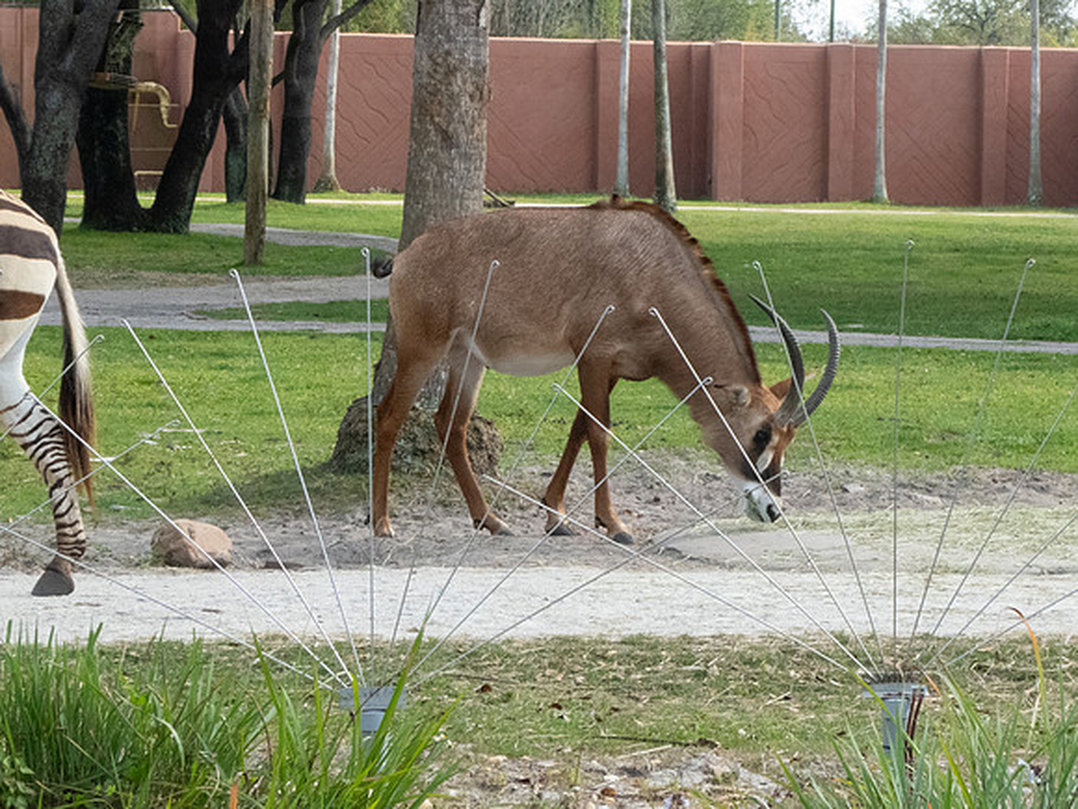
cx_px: 701
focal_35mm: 175
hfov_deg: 11.3
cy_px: 283
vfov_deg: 8.5
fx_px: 5464
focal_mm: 24.2
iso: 200
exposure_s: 1/320
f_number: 5.3
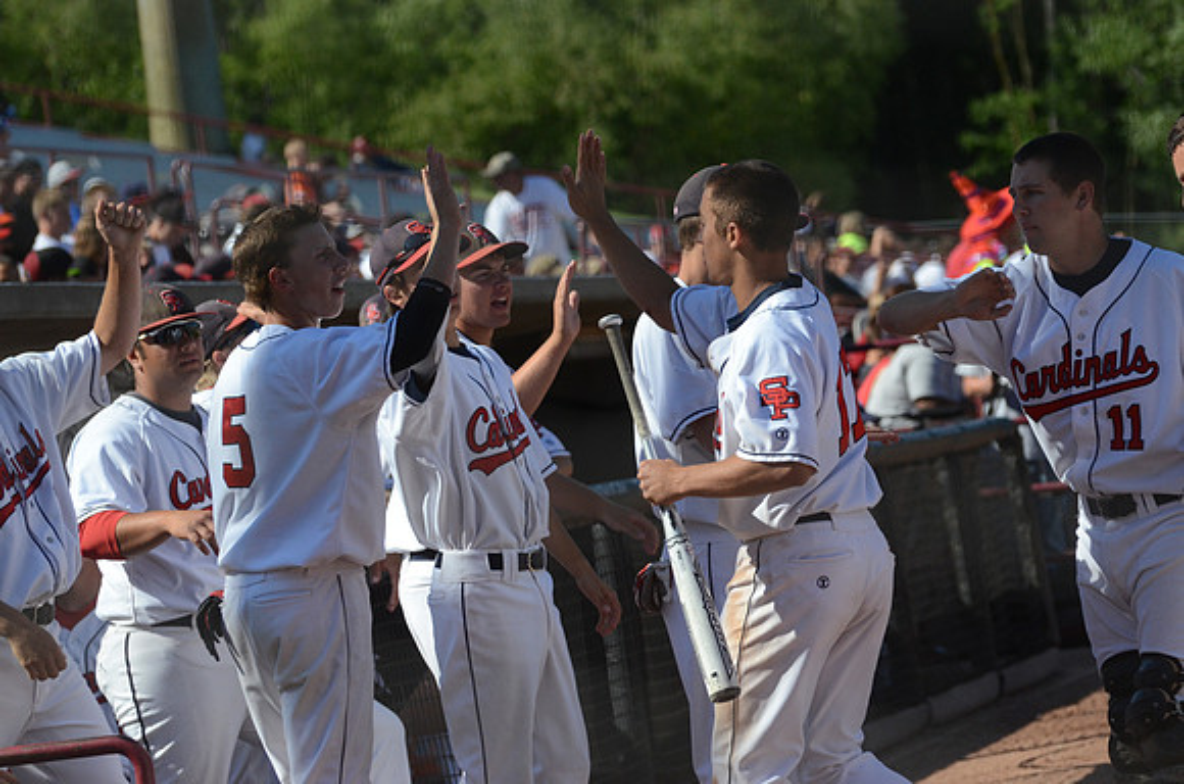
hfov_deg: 11.0
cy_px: 392
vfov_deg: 7.3
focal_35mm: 188
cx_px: 592
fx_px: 6153
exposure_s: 1/8000
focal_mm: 125
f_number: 4.8
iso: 1000
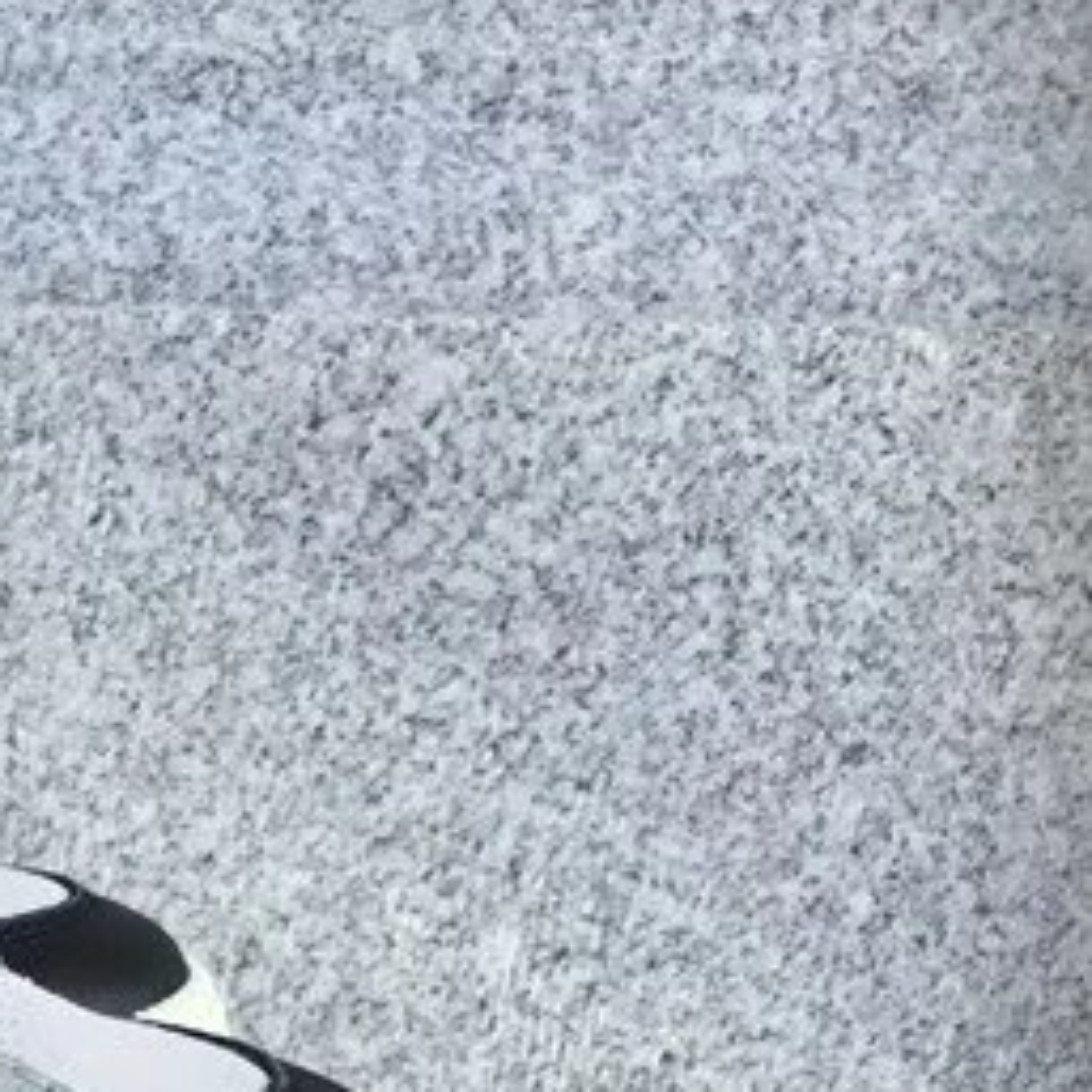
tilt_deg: -19.1
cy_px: 1332
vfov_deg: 17.2
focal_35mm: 96
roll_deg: -0.5
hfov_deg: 15.8
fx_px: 3426
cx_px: -795
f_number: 2.4
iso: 25
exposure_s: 1/289
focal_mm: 3.3
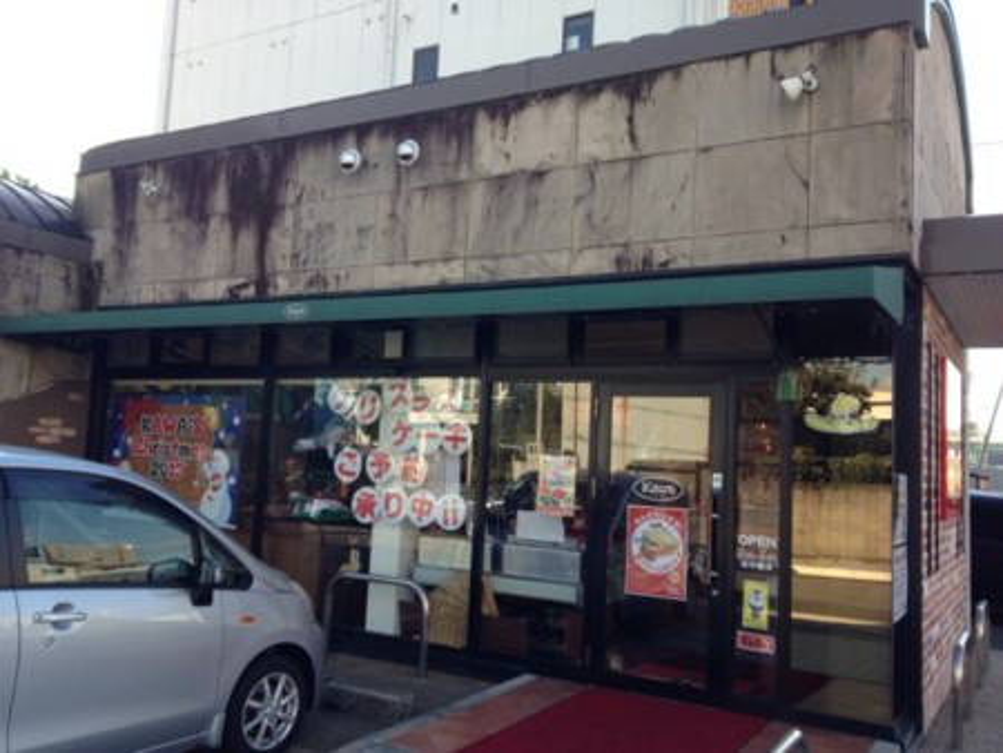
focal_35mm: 33
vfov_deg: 43.0
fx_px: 957
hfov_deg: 55.3
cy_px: 376
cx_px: 502
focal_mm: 4.12
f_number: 2.4
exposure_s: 1/315
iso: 50
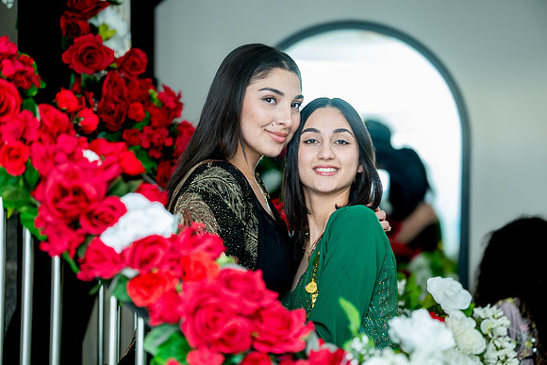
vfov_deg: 15.5
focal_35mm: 88
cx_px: 274
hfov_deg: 23.1
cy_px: 182
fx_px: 1337
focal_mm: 88
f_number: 2
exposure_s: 1/200
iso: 1250
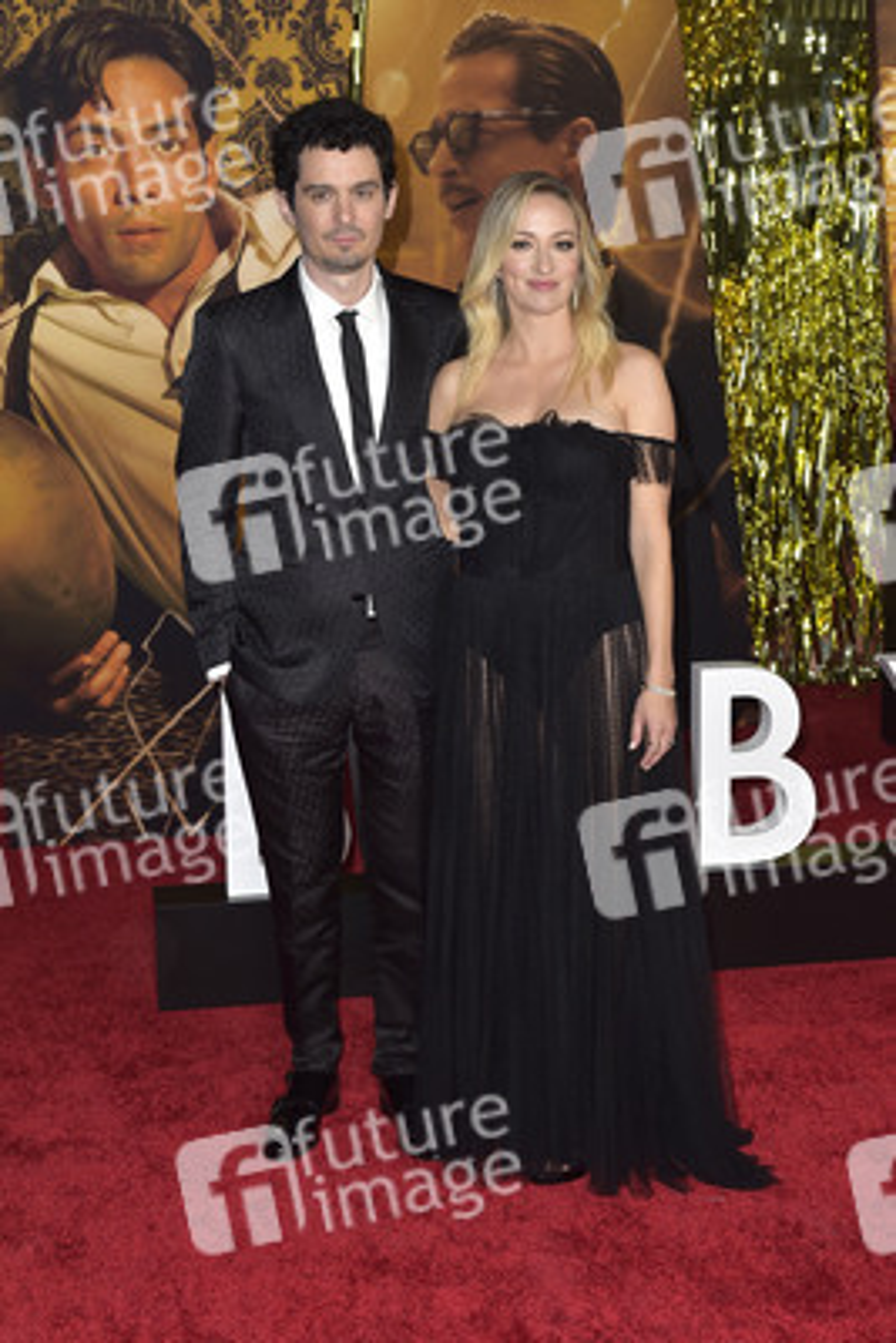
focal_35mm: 52
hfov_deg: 26.0
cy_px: 672
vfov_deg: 38.2
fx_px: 1940
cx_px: 448
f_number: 6.3
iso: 1000
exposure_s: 1/250
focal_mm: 52
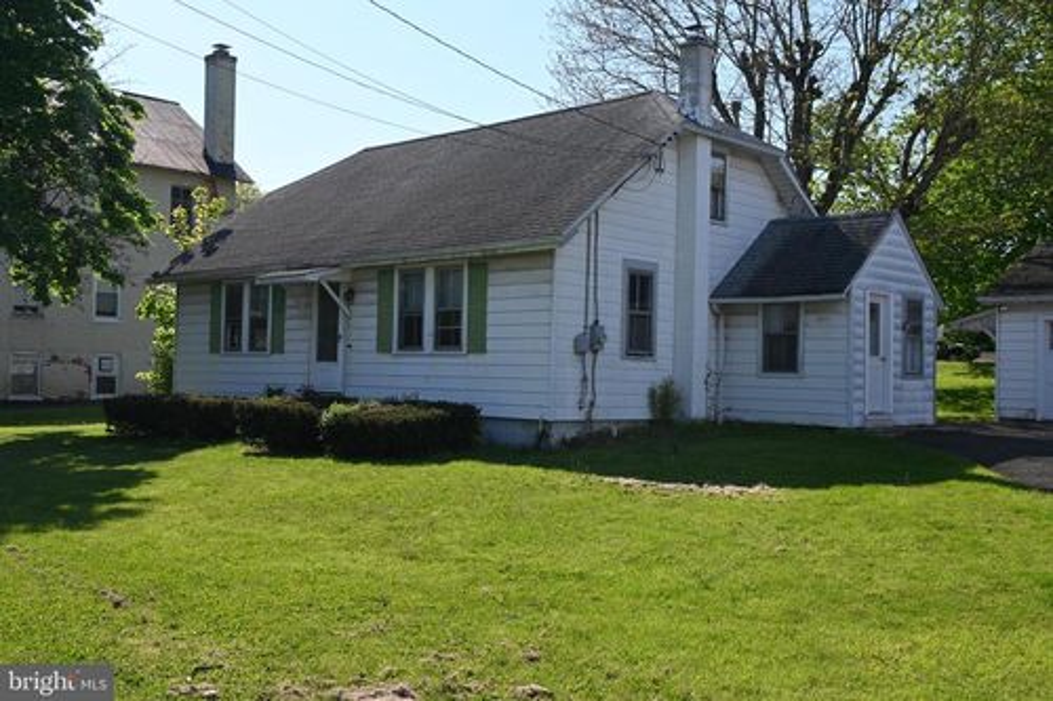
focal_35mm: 38
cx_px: 526
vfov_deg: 35.5
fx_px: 1096
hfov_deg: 51.3
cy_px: 350
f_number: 5.6
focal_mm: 25
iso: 125
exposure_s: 1/250
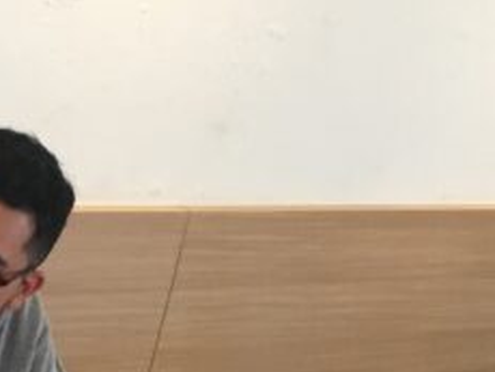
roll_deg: -12.0
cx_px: -88
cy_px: 372
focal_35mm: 129
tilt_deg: -19.9
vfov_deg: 11.4
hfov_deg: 14.8
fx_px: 1847
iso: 50
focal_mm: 4.15
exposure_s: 1/17
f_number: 2.2
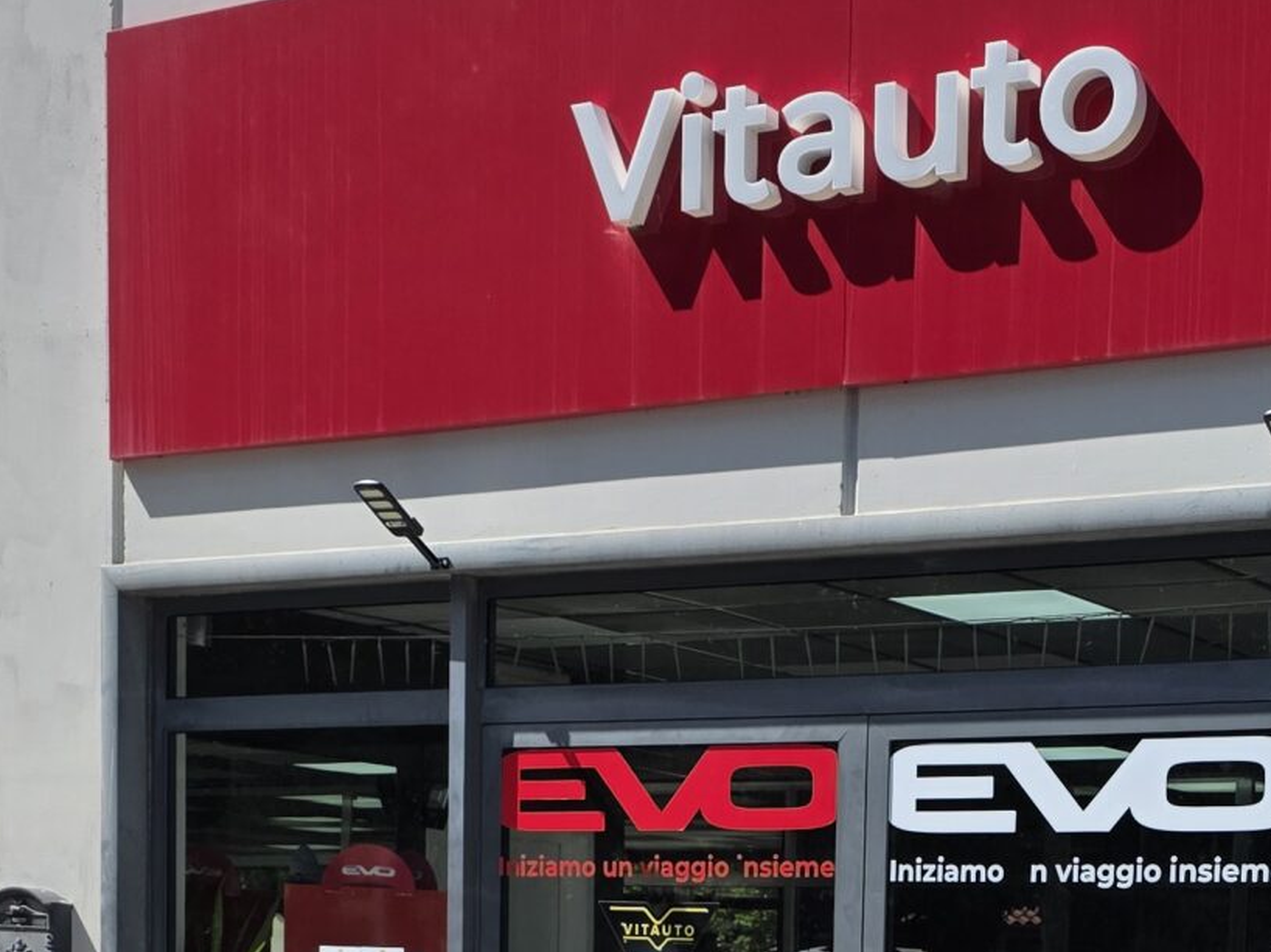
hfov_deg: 26.7
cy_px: 1238
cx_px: 959
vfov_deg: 18.9
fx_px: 2643
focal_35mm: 72
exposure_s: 1/5778
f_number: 1.7
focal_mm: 6.3
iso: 80
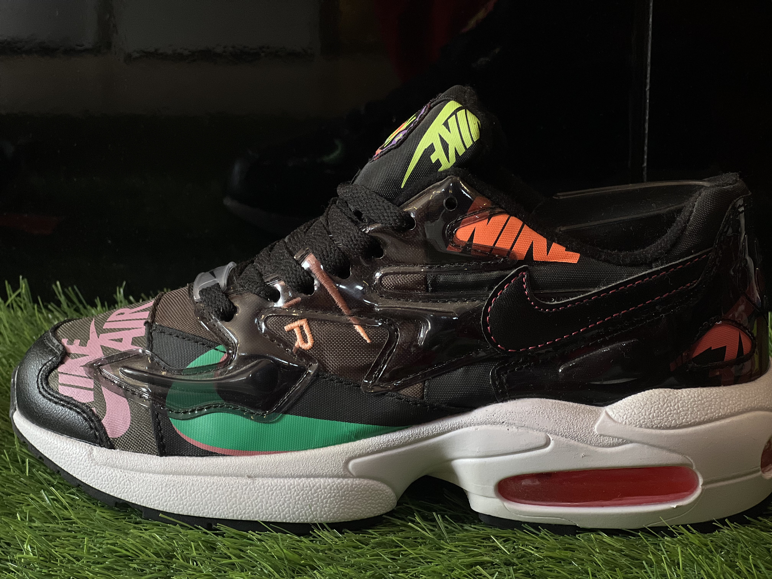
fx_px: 1717
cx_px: 386
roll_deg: -0.2
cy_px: 290
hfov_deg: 25.3
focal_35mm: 77
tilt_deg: -15.3
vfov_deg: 19.1
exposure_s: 1/120
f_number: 2.8
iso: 100
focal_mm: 9
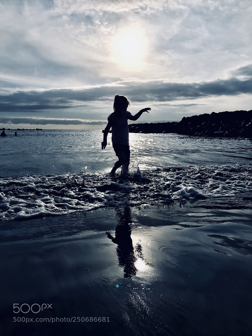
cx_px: 126
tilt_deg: -9.7
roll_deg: -0.1
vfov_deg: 63.4
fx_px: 272
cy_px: 168
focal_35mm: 28
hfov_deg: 49.7
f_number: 1.8
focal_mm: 3.99
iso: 25
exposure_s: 1/12048
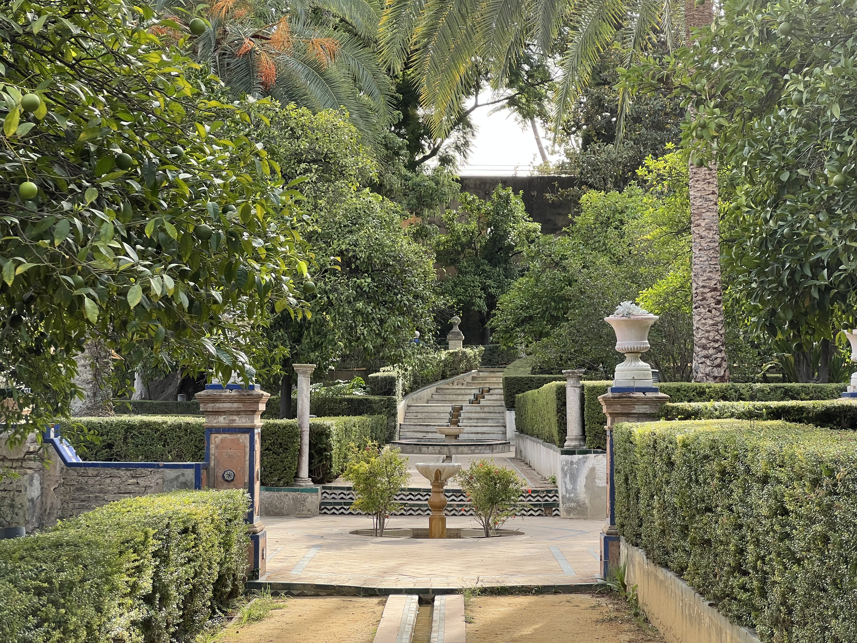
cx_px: 428
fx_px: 1906
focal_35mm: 77
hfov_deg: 25.3
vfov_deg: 19.1
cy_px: 322
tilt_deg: +2.7
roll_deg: -0.1
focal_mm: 9
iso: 32
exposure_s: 1/187
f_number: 2.8
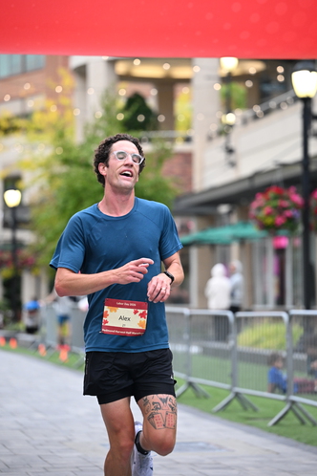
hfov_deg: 10.8
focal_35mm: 127
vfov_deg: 16.1
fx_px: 1677
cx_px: 173
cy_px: 222
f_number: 2.8
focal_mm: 115
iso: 1600
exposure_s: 1/800
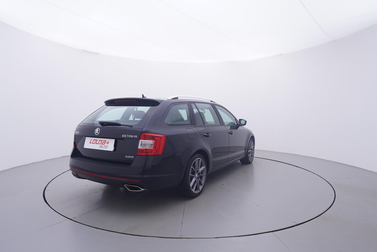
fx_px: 236
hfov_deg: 77.3
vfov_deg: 56.2
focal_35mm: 22
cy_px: 126
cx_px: 188
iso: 200
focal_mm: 15
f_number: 5
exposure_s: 1/80
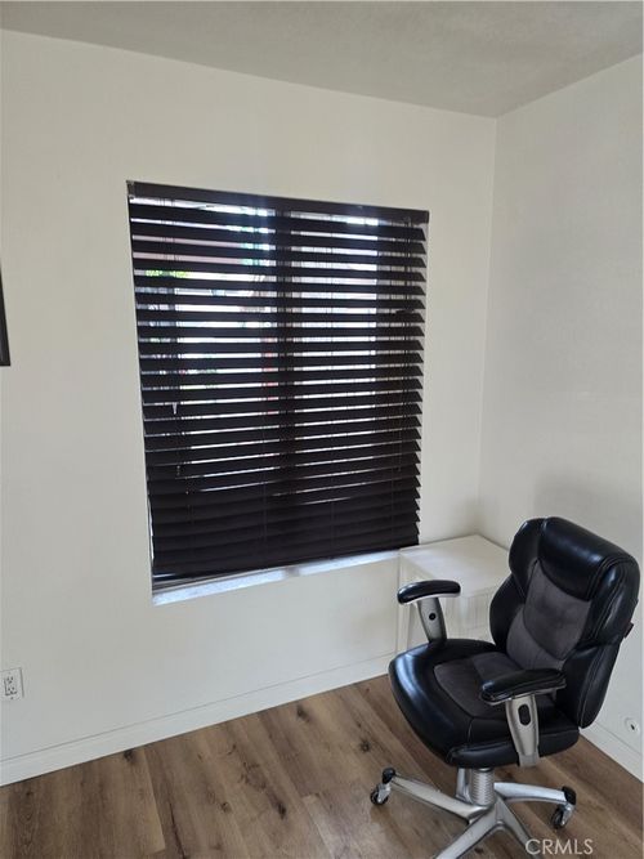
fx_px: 571
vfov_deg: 73.9
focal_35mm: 23
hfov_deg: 58.9
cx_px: 322
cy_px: 430
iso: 250
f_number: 1.7
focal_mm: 6.3
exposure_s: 1/120
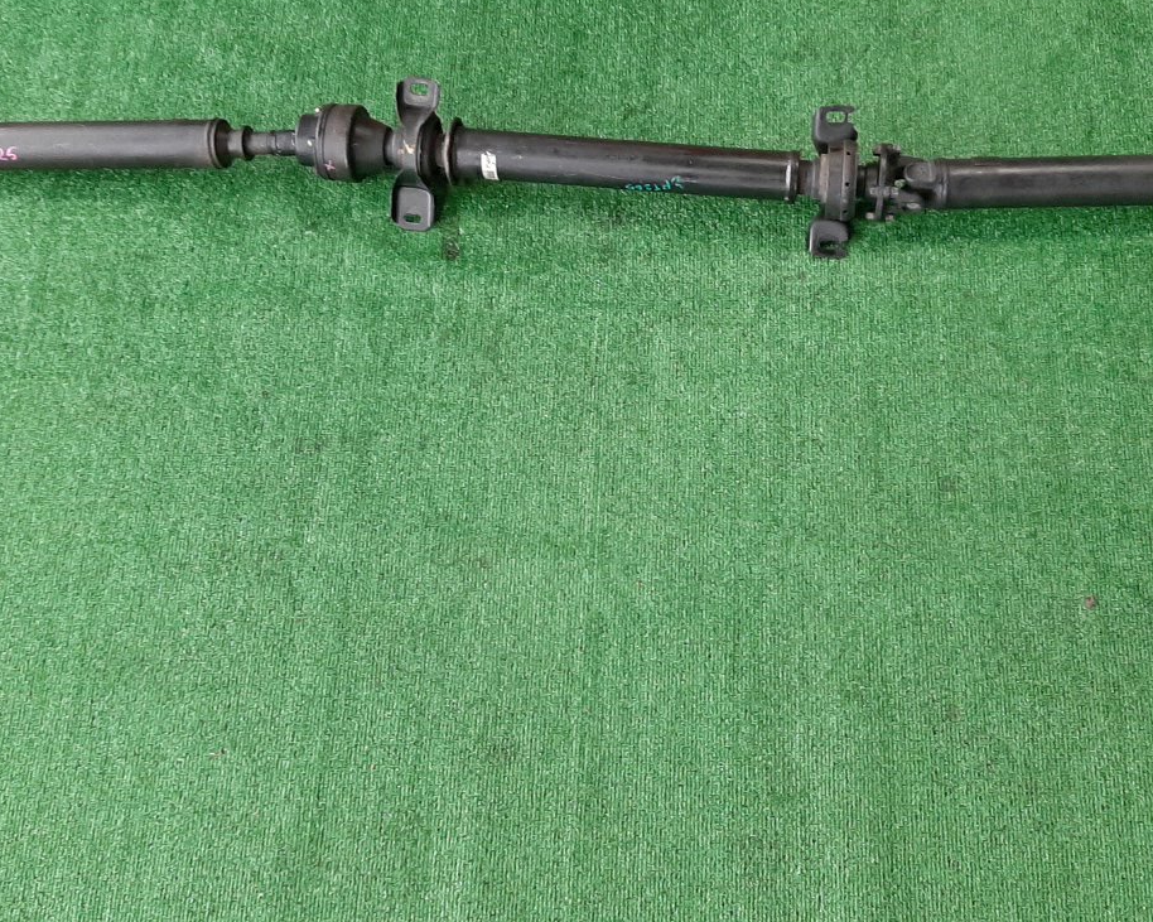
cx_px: 658
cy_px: 352
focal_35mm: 40
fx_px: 1365
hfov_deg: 45.7
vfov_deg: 37.1
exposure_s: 1/50
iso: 167
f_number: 1.7
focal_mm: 3.93
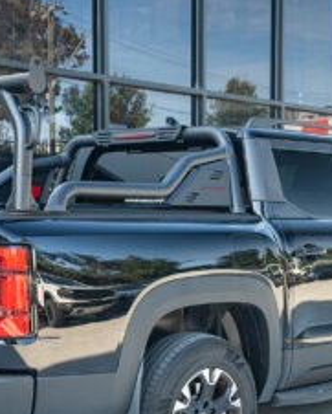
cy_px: 251
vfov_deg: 29.5
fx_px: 786
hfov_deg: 23.9
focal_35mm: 64
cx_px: 160
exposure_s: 1/160
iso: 500
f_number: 4
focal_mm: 35
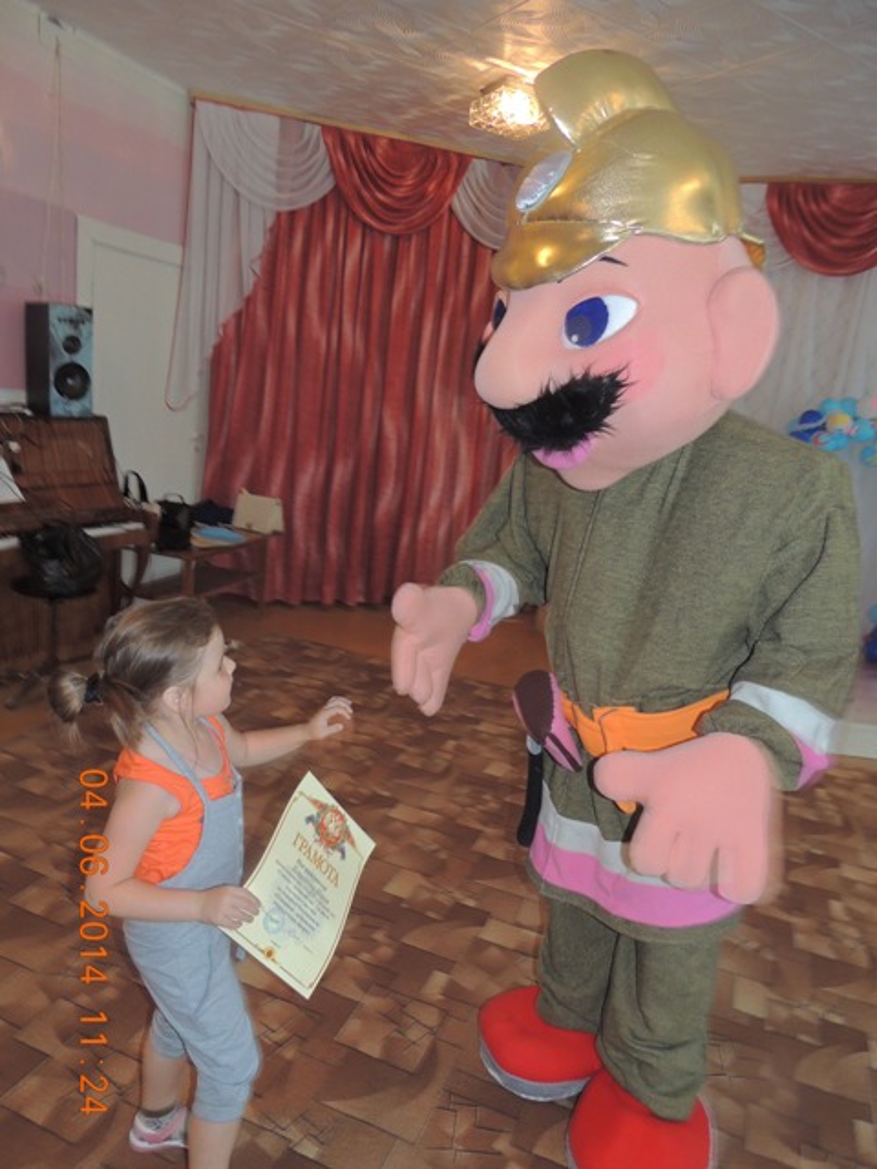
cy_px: 584
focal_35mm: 24
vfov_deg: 71.6
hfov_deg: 56.8
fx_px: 811
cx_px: 438
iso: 200
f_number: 3
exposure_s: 1/30
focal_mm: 4.3
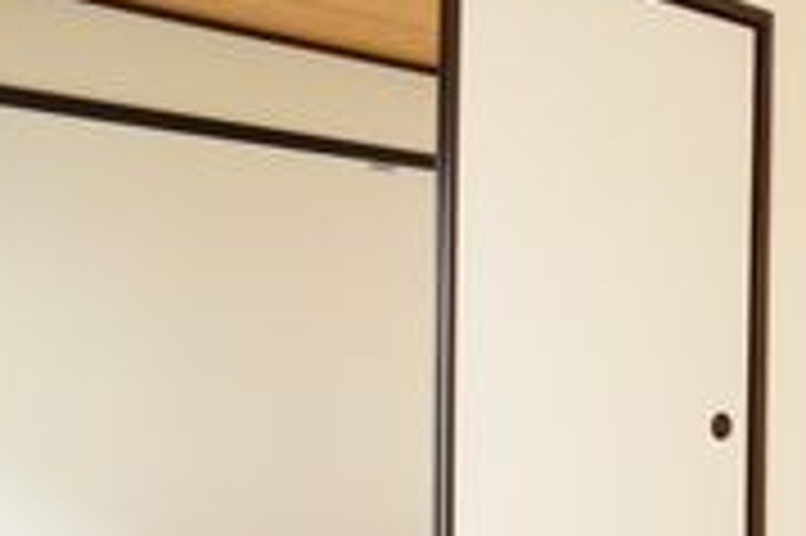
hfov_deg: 27.1
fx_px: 1499
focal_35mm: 67
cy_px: 421
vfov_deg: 20.1
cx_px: 928
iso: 125
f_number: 2.8
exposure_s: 1/10
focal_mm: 16
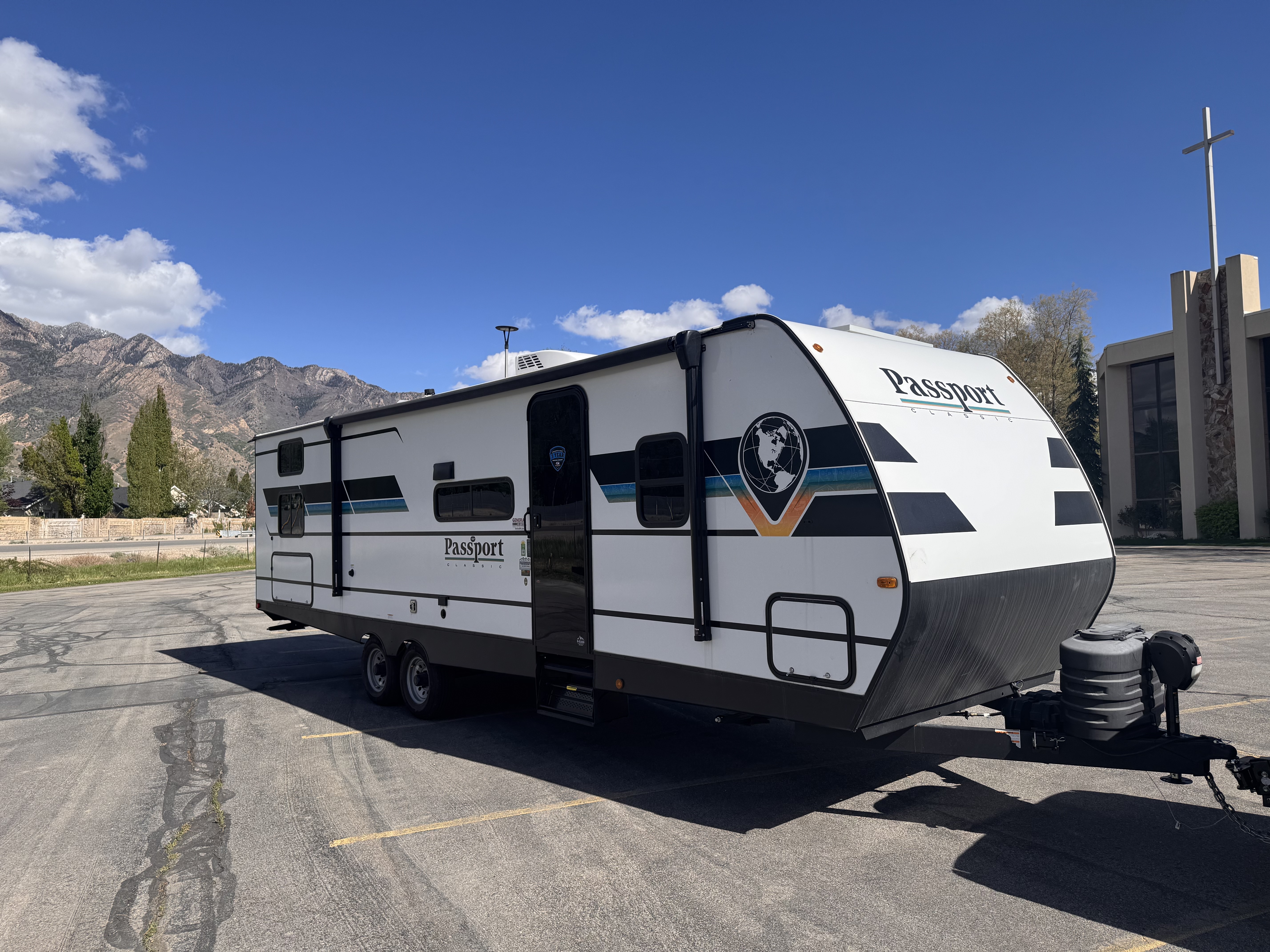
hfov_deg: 71.6
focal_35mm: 24
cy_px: 476
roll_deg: +0.2
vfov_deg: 56.8
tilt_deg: +2.7
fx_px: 881
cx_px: 635
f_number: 1.78
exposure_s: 1/5348
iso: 80
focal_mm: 6.76
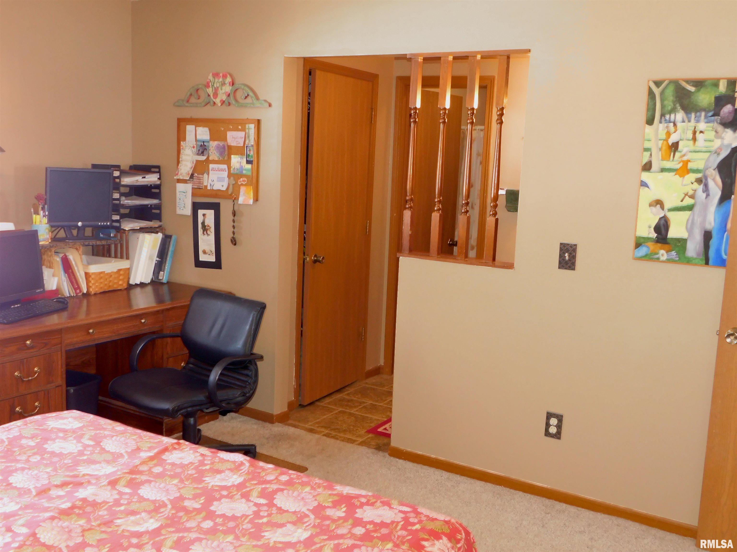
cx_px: 368
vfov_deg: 39.7
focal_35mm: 36
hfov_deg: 51.4
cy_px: 276
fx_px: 766
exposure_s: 1/30
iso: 280
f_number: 3.5
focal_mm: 6.3
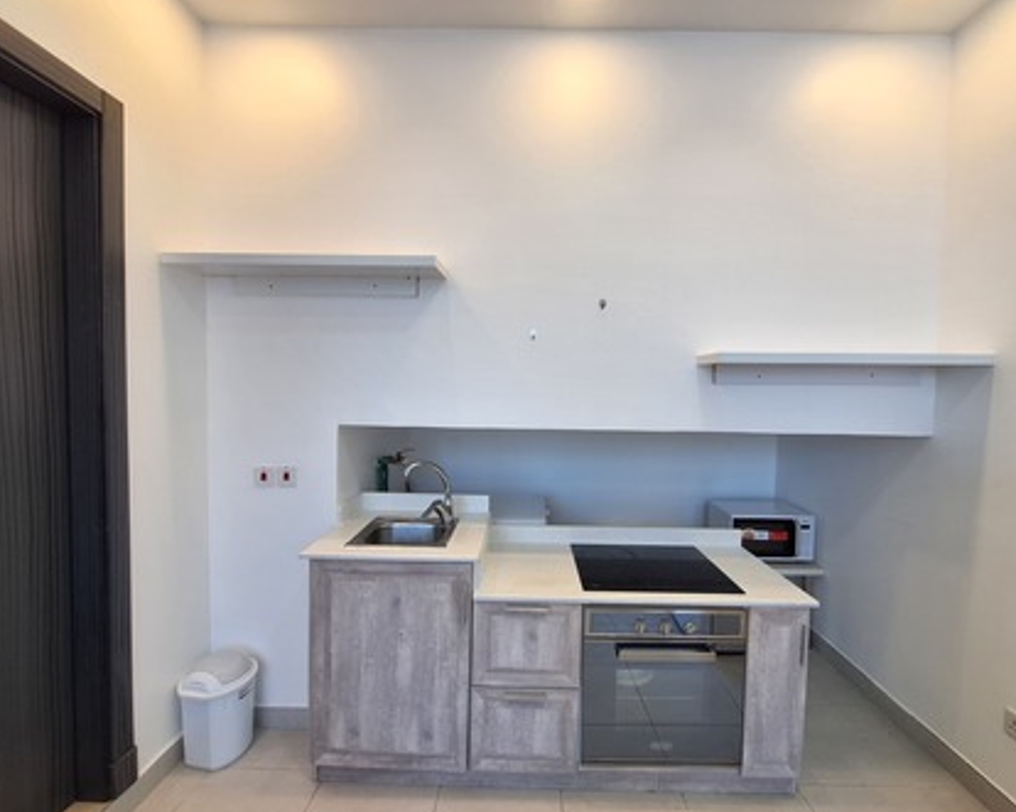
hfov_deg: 100.7
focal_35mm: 14
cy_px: 406
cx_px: 526
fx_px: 421
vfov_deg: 88.0
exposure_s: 1/40
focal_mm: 1.74
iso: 64
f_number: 2.2
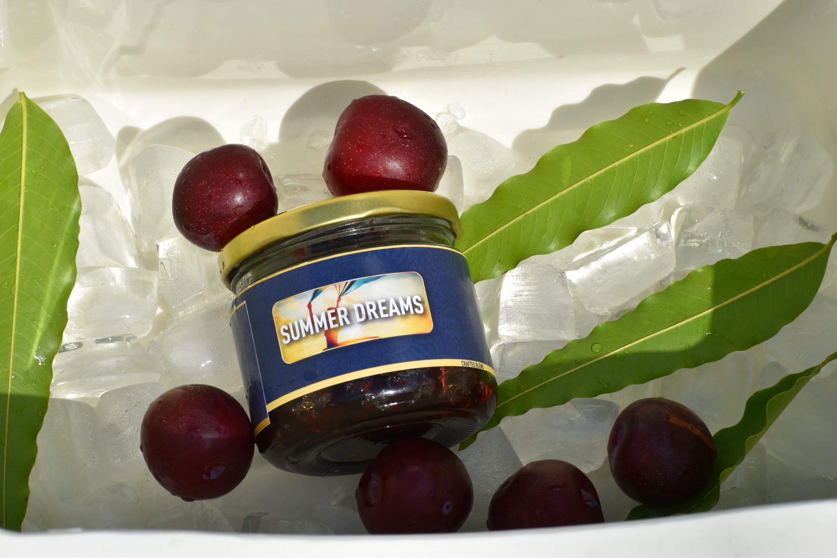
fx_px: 4708
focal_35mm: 202
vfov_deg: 6.8
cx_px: 418
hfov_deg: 10.2
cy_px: 279
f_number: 11
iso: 200
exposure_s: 1/500
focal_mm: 135
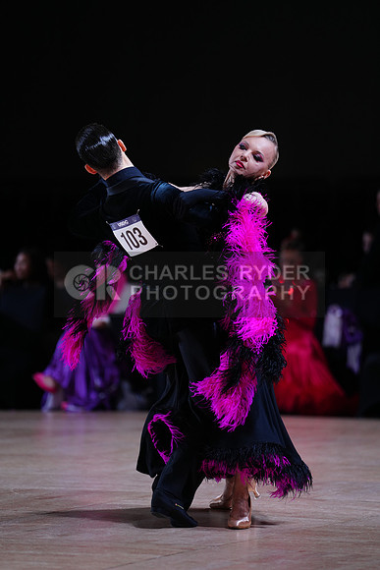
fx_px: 3022
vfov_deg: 10.8
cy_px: 285
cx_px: 190
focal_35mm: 191
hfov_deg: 7.2
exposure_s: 1/500
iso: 640
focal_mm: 191
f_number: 2.8
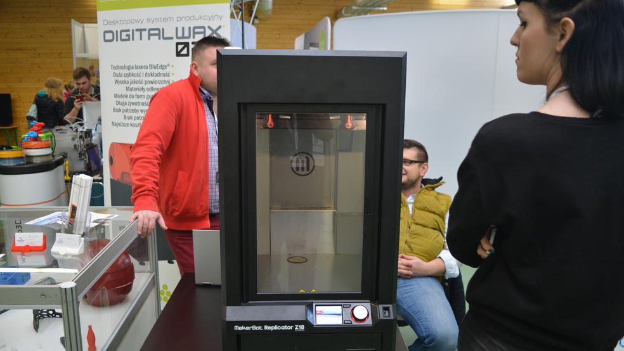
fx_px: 555
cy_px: 203
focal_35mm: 34
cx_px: 308
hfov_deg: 58.7
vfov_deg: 35.1
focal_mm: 21
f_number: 4
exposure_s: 1/60
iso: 450
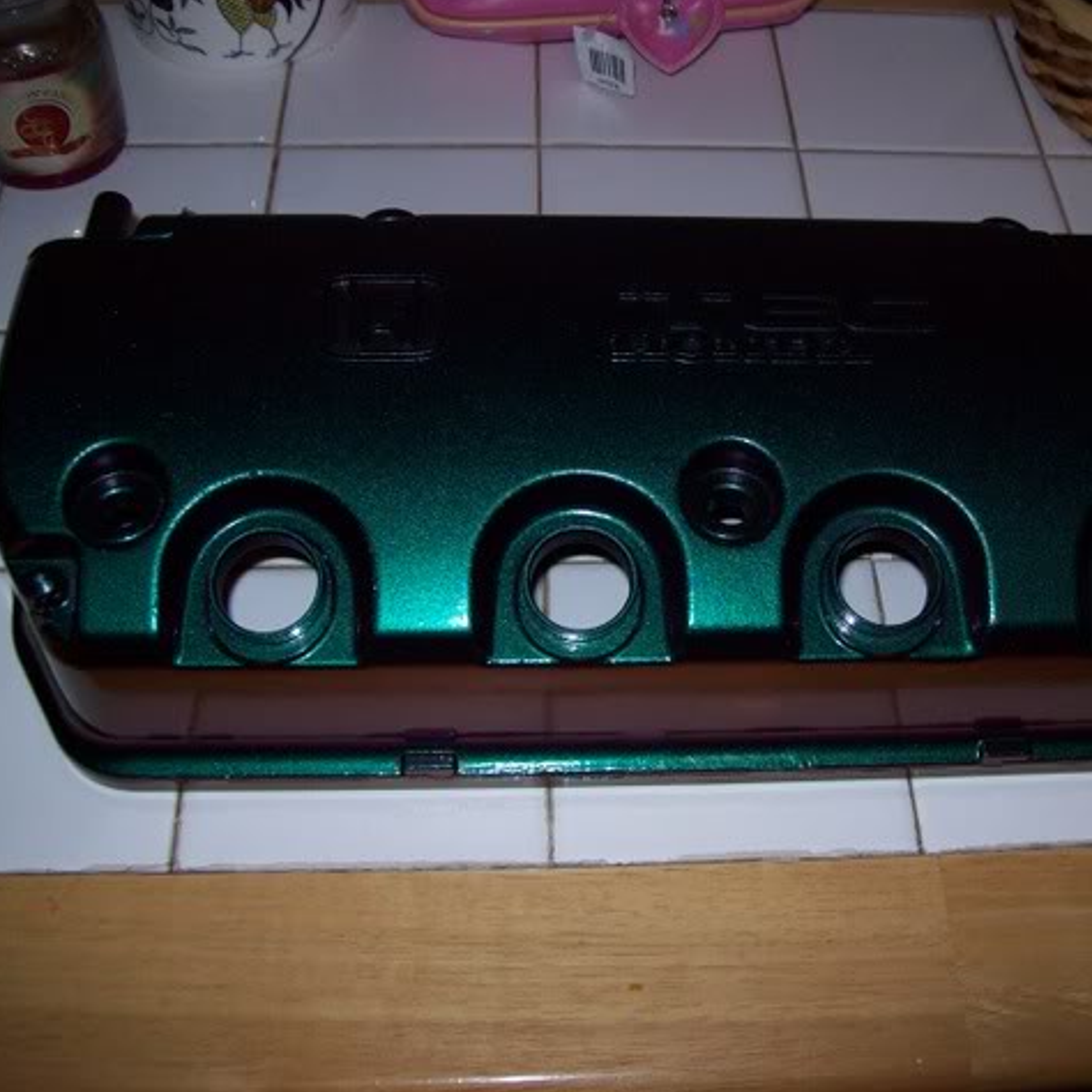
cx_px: 689
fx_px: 1535
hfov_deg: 38.9
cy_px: 541
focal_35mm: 43
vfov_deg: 39.2
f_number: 2.7
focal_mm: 6
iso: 80
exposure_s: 1/64
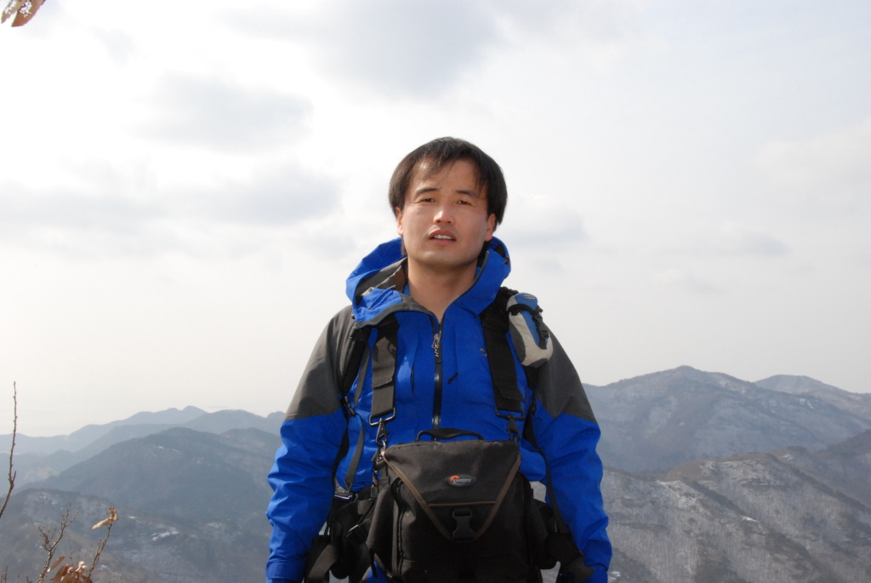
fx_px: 1126
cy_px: 292
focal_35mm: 46
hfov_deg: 42.3
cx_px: 436
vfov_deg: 29.0
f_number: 22
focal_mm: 31
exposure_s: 1/200
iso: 800
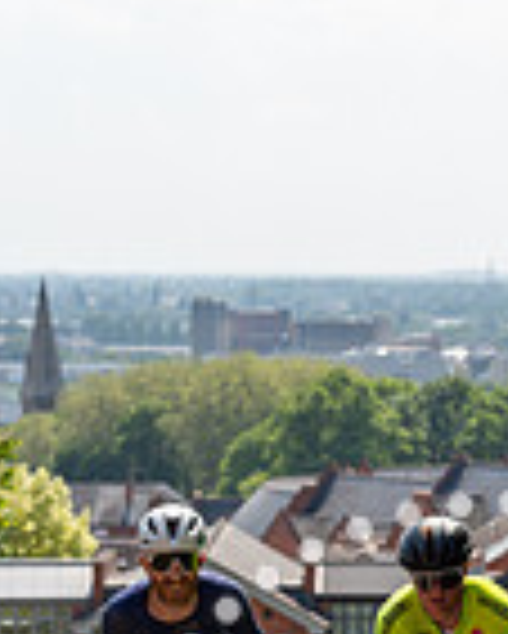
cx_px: 589
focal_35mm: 174
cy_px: 531
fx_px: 3267
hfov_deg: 8.8
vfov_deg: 11.0
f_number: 4.5
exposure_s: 1/1000
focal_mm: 58
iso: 100
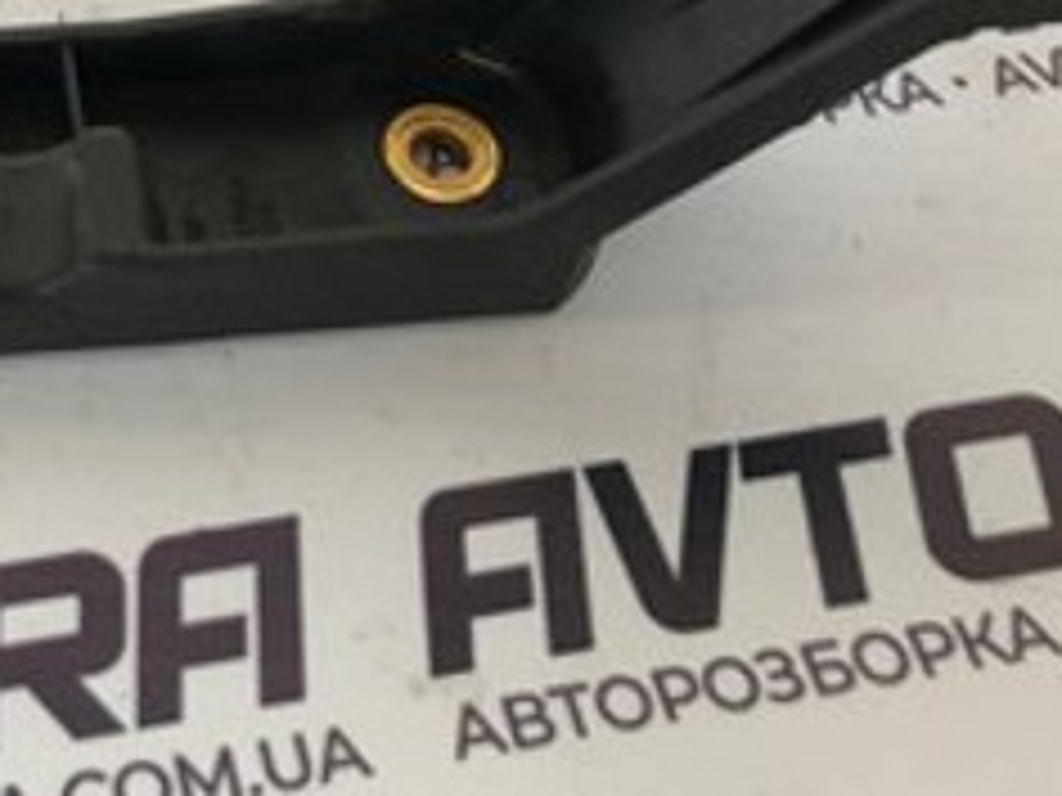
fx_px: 2332
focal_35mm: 76
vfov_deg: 18.3
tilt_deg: -49.1
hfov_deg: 24.2
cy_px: -175
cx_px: -63
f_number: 1.8
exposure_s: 1/50
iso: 20
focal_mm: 3.99
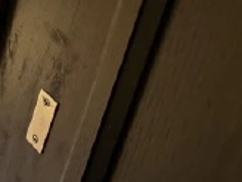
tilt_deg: -31.3
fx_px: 818
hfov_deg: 13.8
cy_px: 93
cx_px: -270
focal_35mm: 117
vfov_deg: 12.7
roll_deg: -4.4
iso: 200
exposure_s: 1/83
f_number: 1.78
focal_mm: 6.76
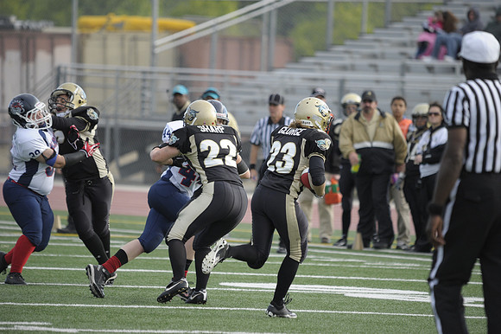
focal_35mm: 500
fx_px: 6954
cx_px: 250
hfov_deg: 4.1
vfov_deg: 2.7
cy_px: 167
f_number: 6.3
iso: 1400
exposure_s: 1/1000
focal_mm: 500
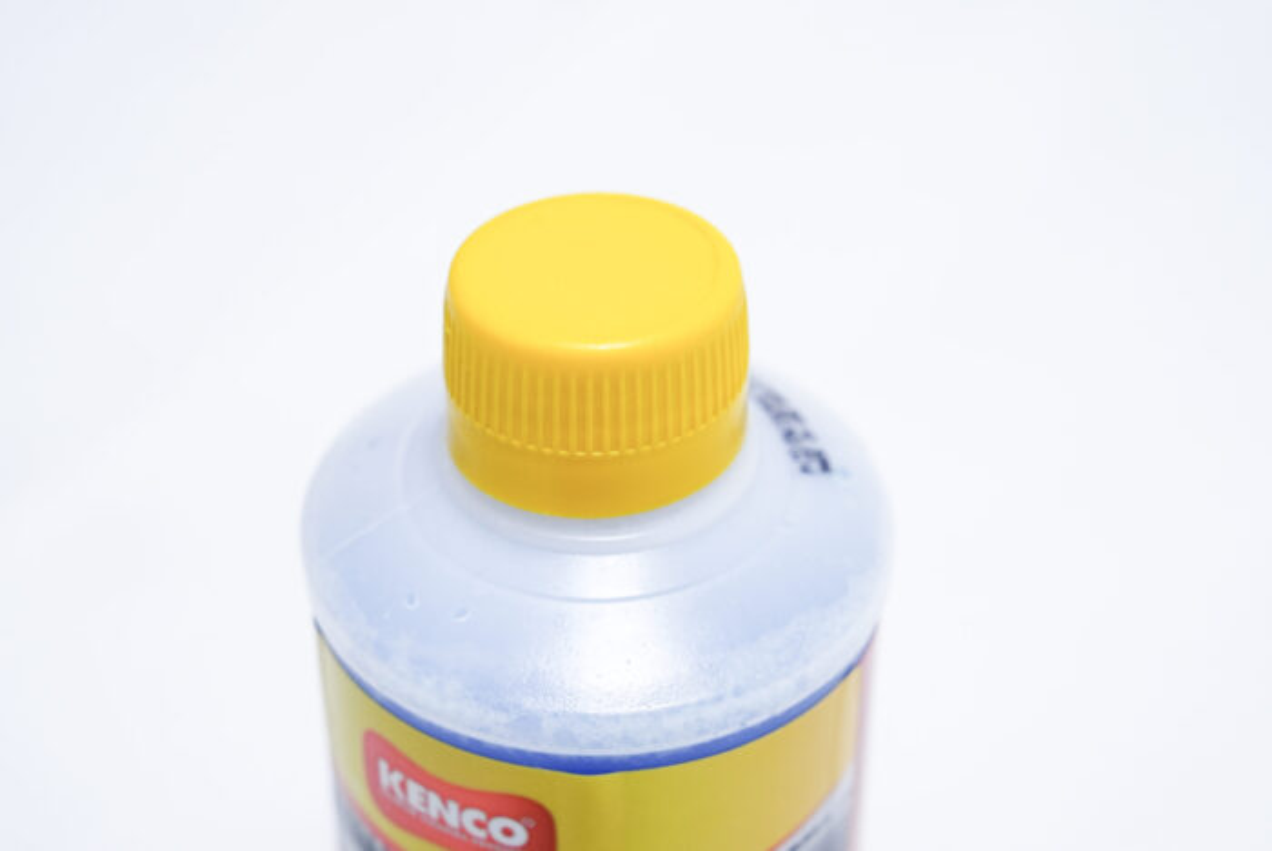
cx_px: 636
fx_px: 2475
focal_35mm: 70
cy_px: 426
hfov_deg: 28.8
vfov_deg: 19.5
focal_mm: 70
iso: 3200
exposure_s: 1/250
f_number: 8
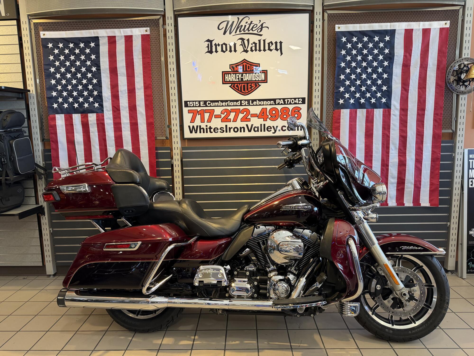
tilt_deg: -8.4
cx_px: 237
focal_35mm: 24
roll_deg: +1.3
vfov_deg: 56.8
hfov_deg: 71.6
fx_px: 329
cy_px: 178
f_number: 1.78
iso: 200
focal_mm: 6.76
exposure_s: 1/120
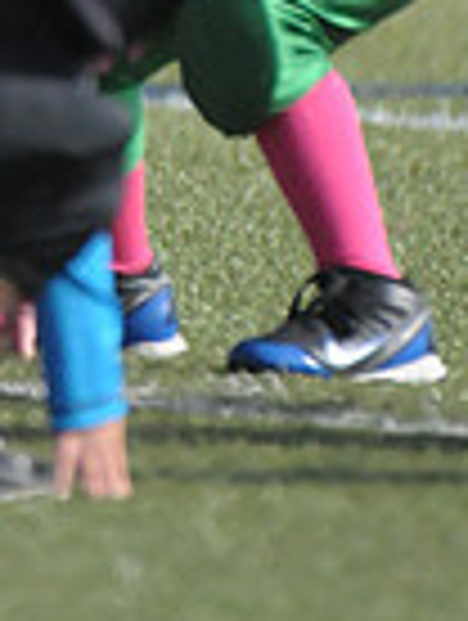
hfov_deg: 0.6
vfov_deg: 0.8
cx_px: -70
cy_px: -648
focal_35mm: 2420
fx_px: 43490
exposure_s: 1/6400
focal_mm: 400
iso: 1600
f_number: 4
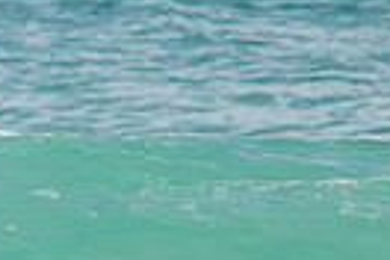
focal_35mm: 2971
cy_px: 359
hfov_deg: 0.7
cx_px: -557
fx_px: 32183
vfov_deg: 0.5
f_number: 10
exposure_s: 1/2000
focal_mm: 490
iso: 800
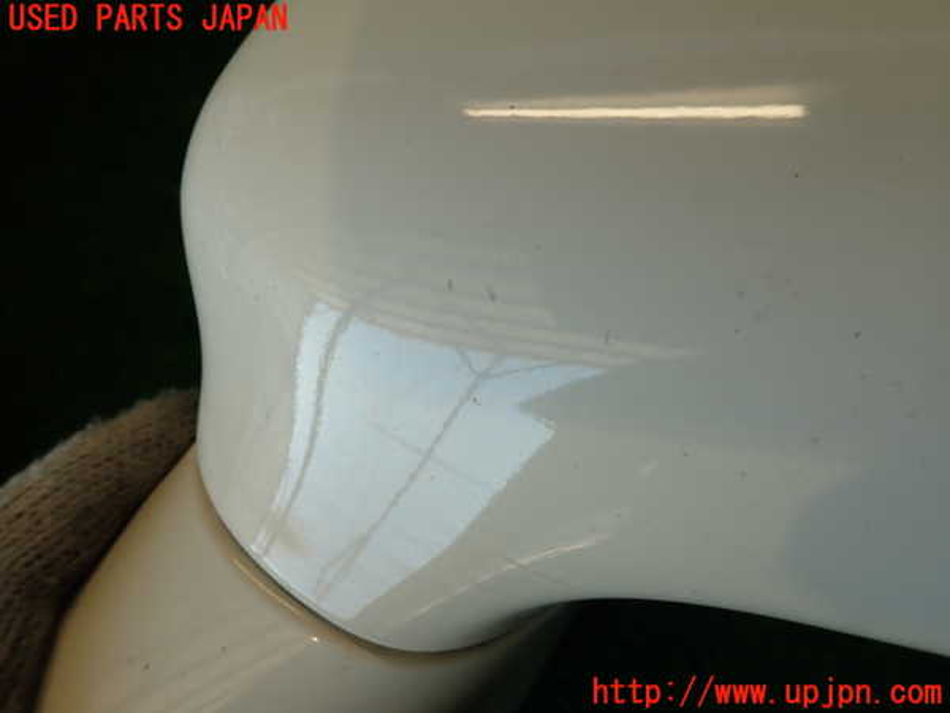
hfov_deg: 69.4
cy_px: 356
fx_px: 686
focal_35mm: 25
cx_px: 475
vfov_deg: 54.9
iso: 100
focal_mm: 4.5
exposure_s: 1/125
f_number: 2.8
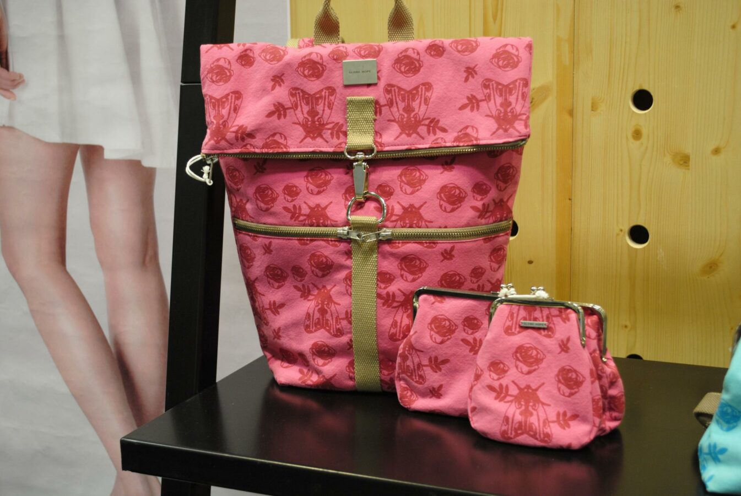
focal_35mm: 52
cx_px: 370
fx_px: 1082
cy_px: 248
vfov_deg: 25.8
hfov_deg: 37.8
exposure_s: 1/30
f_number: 5
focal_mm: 35
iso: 400
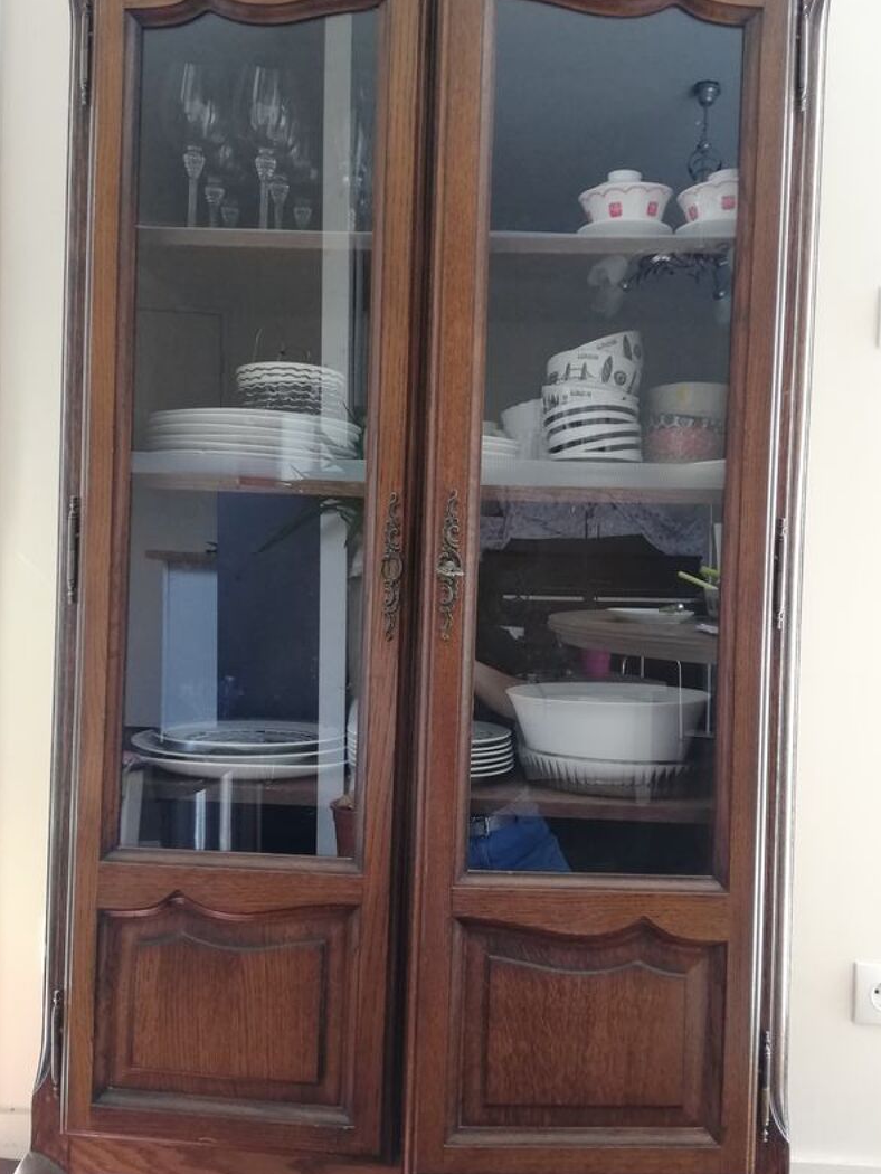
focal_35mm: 33
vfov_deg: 55.3
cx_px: 466
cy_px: 582
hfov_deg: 42.9
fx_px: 1119
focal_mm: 3.81
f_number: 2.2
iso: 250
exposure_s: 1/33.3
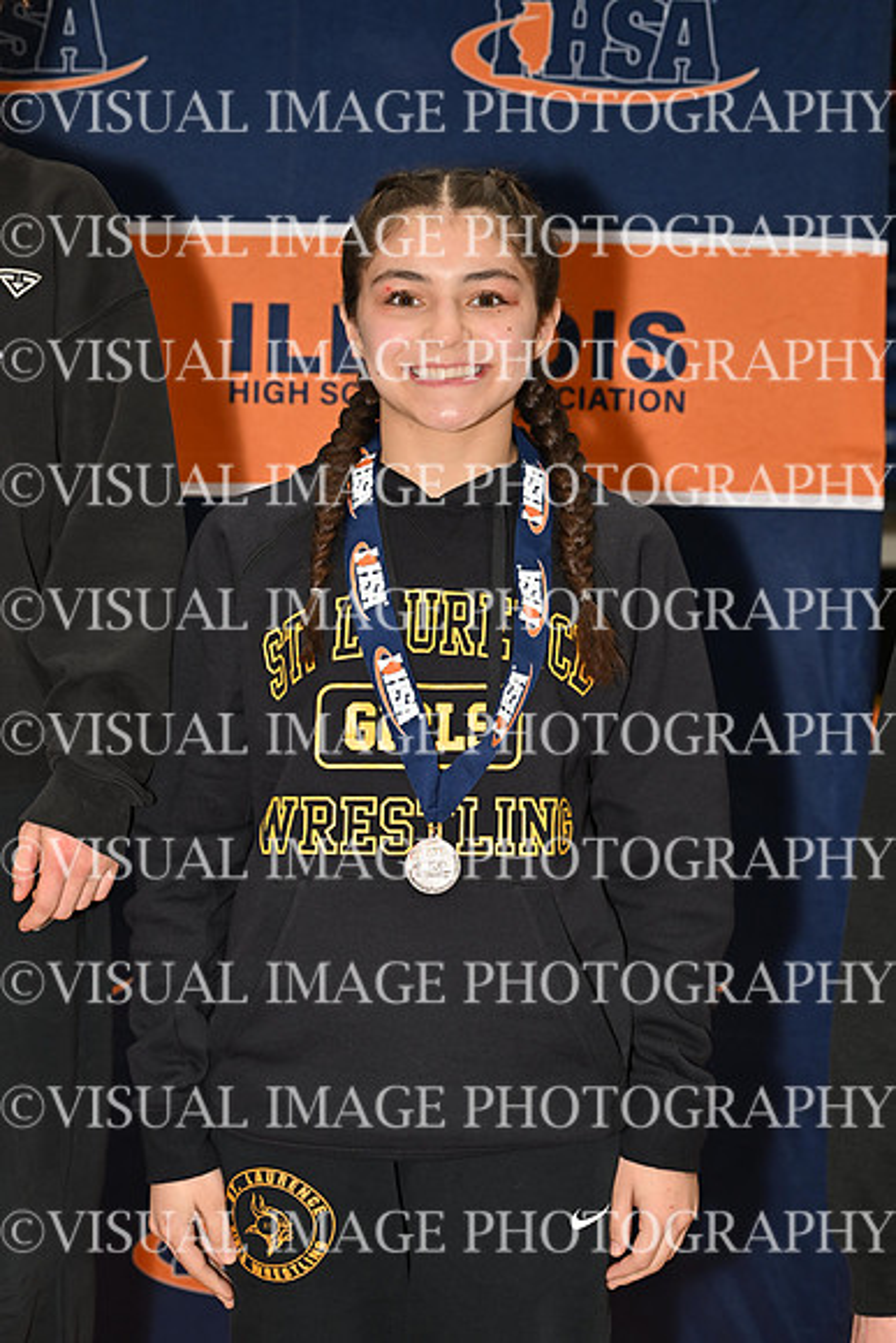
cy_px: 672
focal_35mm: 70
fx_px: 2612
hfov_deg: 19.5
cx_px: 448
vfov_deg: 28.8
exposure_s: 1/160
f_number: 5.6
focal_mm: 70
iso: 800
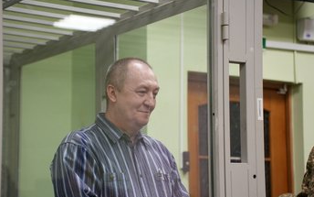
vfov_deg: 14.7
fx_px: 762
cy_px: 113
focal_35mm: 89
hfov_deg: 23.3
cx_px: 132
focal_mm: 75
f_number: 3.2
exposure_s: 1/500
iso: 3200
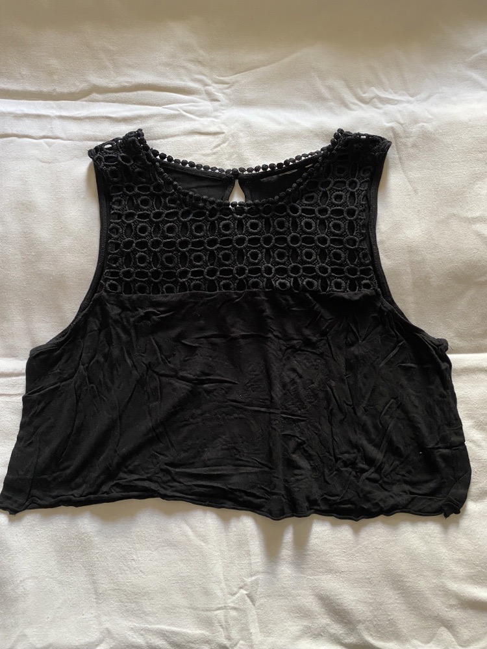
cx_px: 244
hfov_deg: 53.1
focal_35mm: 26
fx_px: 488
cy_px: 324
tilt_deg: -78.2
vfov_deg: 67.3
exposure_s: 1/60
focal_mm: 4.25
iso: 250
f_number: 1.8
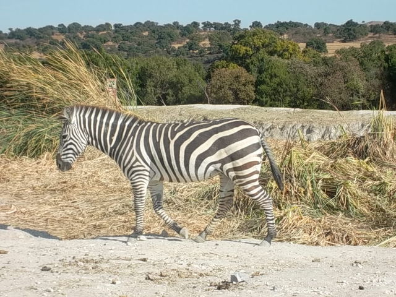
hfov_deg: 23.3
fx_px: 961
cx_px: 198
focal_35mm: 84
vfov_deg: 17.6
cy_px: 148
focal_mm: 12.3
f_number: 5.9
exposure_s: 1/300
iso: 80
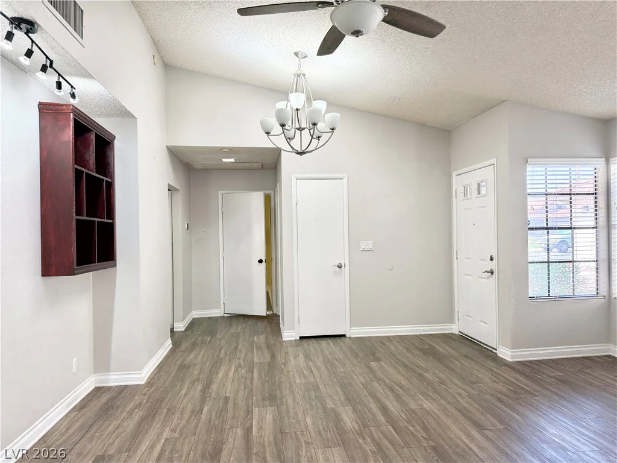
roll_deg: +1.4
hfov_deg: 71.6
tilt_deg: -0.8
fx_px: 428
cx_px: 308
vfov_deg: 56.8
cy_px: 232
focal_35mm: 24
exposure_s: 1/219
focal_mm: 6.76
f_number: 1.78
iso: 160
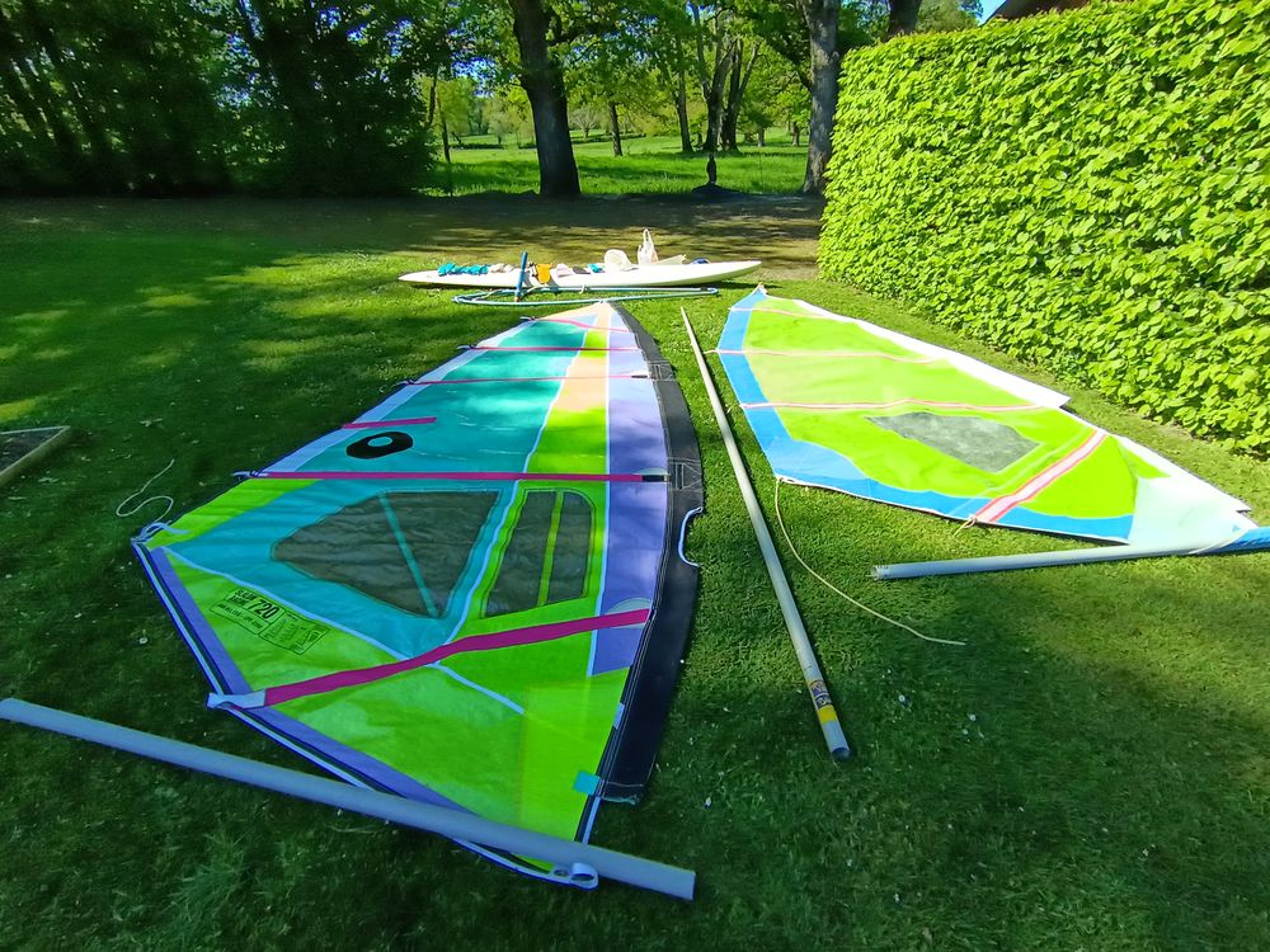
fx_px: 624
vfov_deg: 74.7
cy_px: 476
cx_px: 635
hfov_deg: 91.0
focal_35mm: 17
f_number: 2.2
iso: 104
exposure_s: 1/541
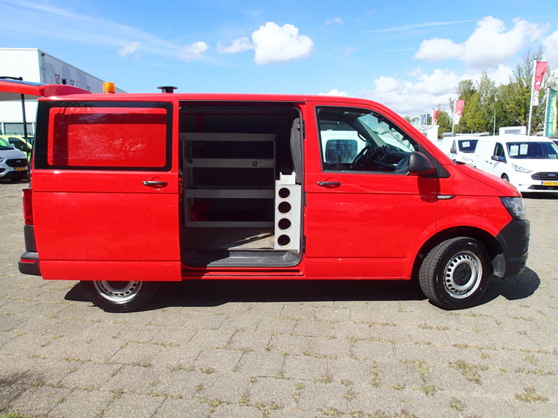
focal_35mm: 25
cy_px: 209
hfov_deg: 69.4
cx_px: 279
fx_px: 403
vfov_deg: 54.9
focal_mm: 4.5
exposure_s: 1/200
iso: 100
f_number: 8
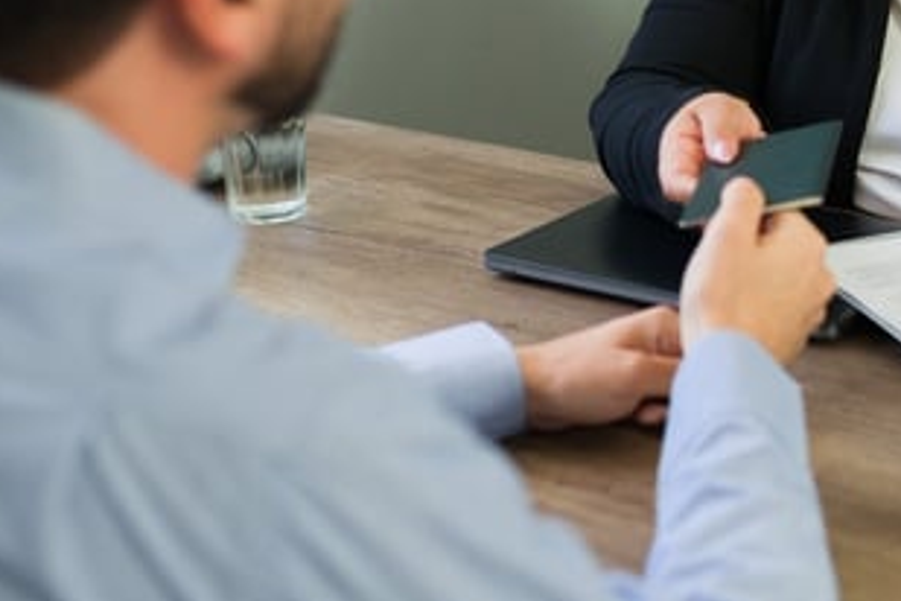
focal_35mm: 87
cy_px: 13
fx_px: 2177
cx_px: 819
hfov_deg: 22.8
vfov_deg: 15.4
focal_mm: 35
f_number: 1.8
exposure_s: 1/125
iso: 500
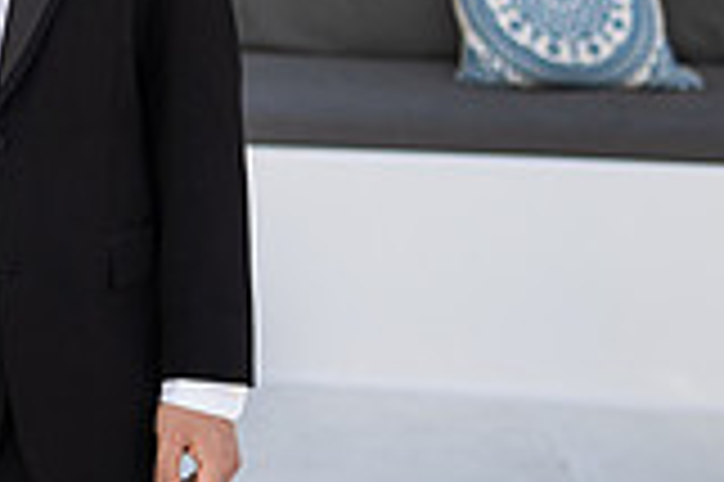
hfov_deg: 19.7
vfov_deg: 14.2
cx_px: -287
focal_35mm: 93
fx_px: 1868
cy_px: -117
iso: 160
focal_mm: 24
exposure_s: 1/4000
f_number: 1.4
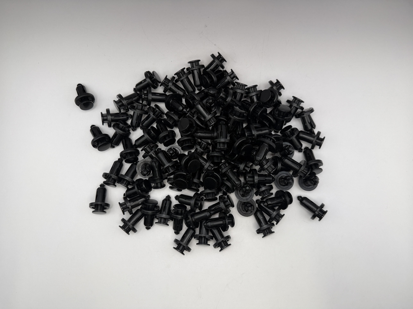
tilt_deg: -84.3
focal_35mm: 24
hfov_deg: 71.6
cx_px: 206
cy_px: 154
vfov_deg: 56.8
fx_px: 286
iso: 80
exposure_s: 1/330
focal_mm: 6.76
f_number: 1.78
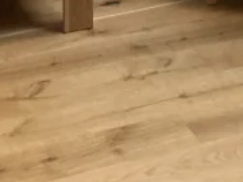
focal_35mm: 159
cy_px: -332
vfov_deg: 8.2
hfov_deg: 12.2
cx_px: 259
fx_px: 1116
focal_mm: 3.99
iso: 80
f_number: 1.8
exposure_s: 1/121
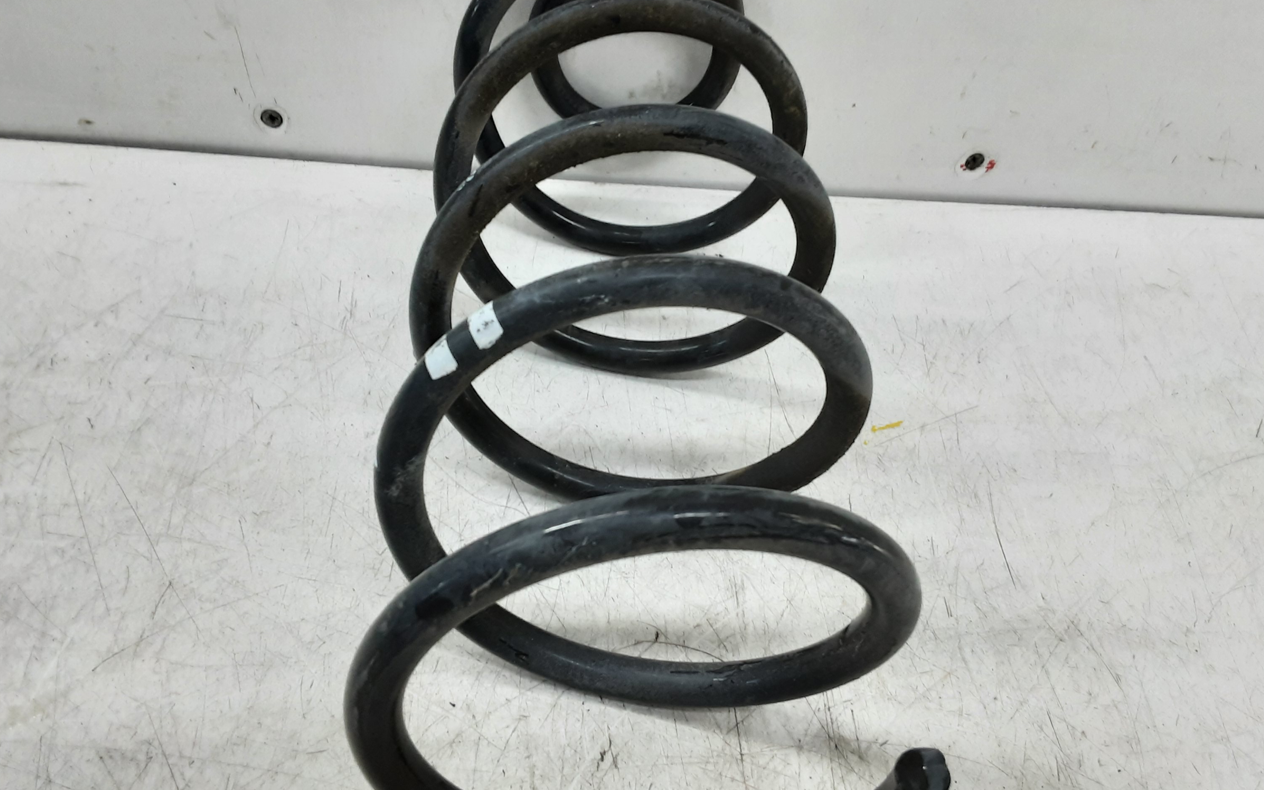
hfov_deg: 61.2
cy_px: 373
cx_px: 612
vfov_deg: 40.6
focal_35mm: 31
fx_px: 1068
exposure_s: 1/50
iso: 100
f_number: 1.9
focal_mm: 2.91
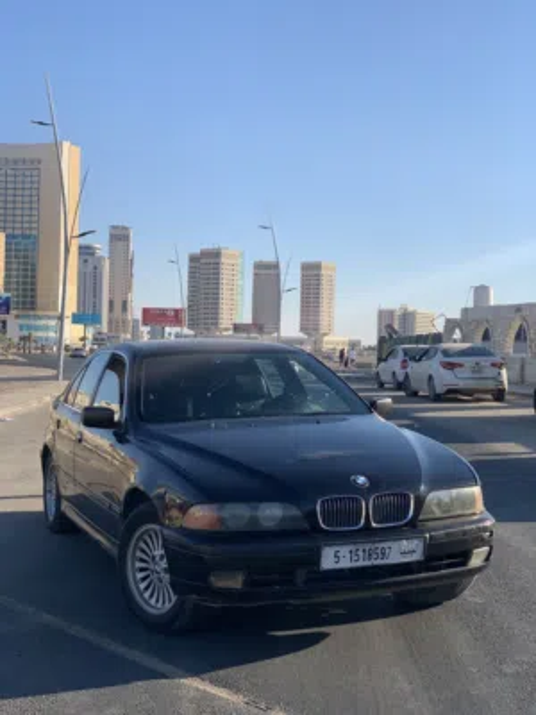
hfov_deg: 28.0
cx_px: 268
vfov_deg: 36.8
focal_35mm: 52
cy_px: 358
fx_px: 1074
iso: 16
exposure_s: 1/1020
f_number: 2.4
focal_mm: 6
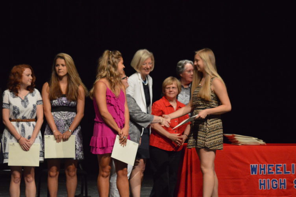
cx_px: 148
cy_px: 98
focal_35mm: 248
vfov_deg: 5.5
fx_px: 2033
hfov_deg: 8.3
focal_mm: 165
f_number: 5.3
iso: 4500
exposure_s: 1/250
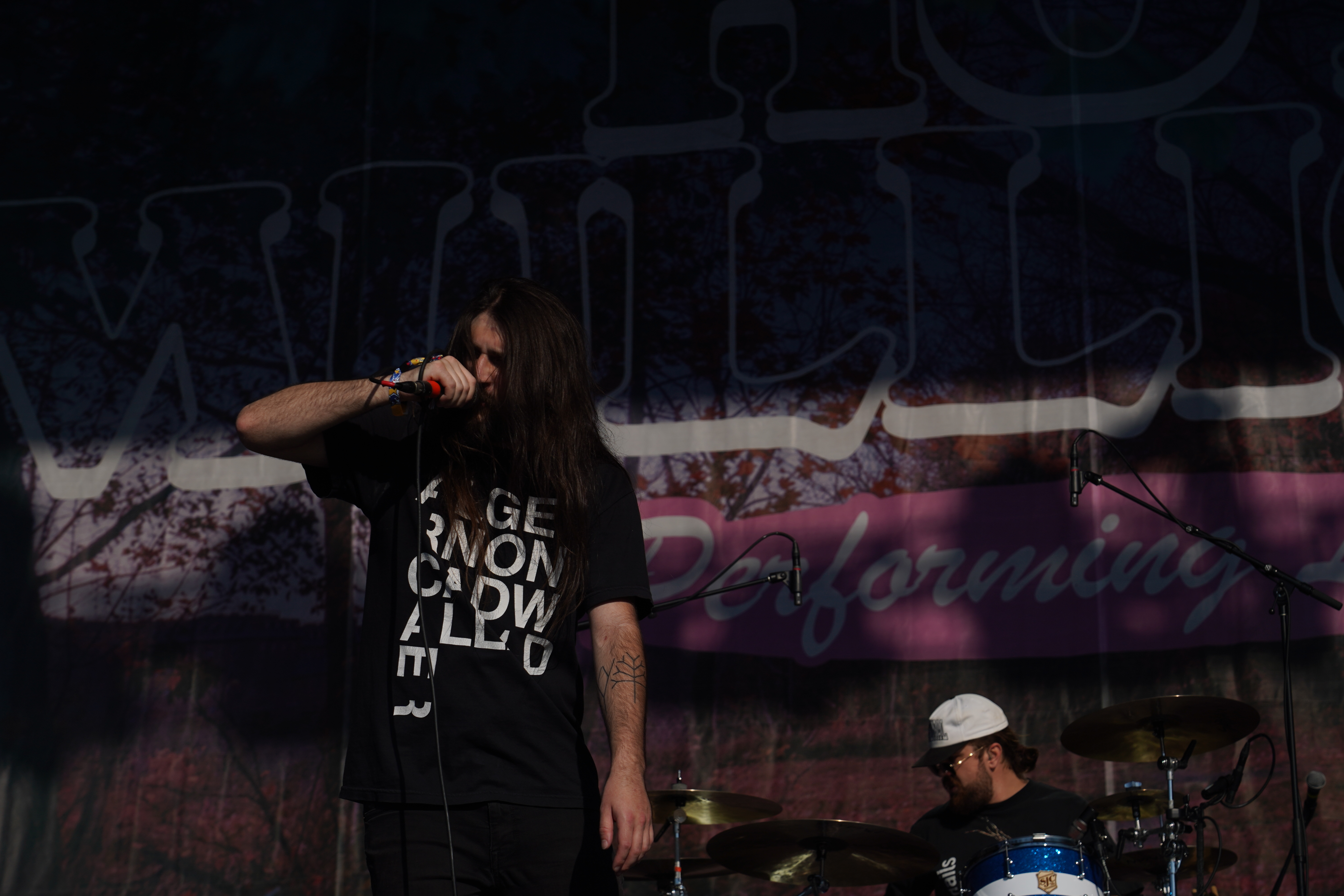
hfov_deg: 19.5
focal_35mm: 105
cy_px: 448
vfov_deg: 13.0
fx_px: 3920
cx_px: 672
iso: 100
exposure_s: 1/1600
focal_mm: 105
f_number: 8
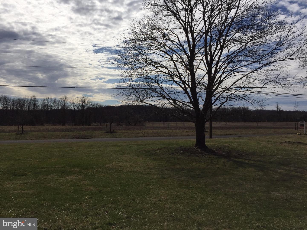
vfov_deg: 48.2
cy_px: 115
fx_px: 257
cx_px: 154
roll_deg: -0.9
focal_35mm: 29
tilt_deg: +0.4
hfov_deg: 61.7
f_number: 2.2
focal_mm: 4.15
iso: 32
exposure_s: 1/7937
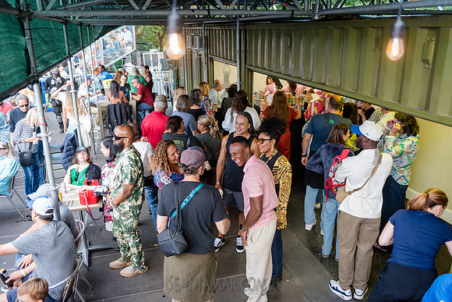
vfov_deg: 42.3
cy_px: 151
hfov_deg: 60.3
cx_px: 226
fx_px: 389
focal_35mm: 31
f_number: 2.8
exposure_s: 1/250
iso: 2000
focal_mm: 31
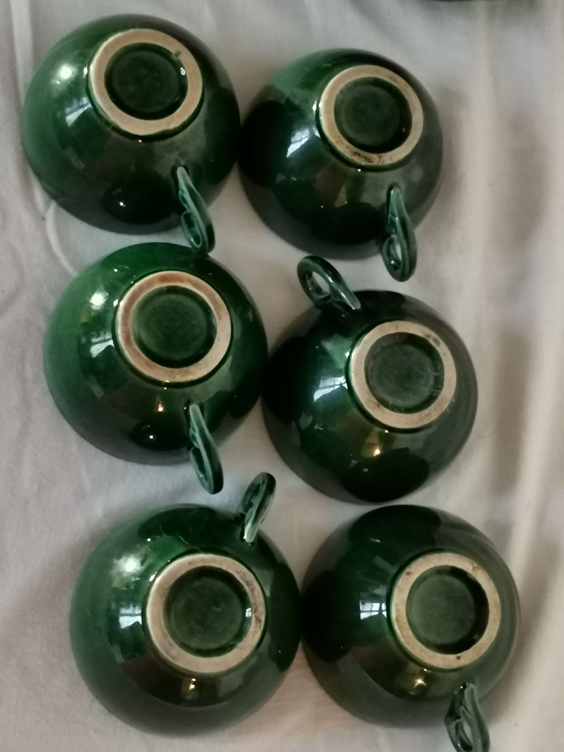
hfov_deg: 24.4
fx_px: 1303
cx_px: 282
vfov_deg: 32.2
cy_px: 376
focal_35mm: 60
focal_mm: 4.75
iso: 1000
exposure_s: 1/18
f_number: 1.8
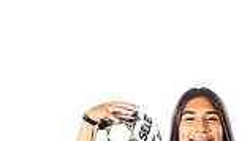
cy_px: 322
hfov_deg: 15.5
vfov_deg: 8.2
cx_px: 222
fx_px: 908
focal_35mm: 137
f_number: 8
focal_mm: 46
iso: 800
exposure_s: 1/250
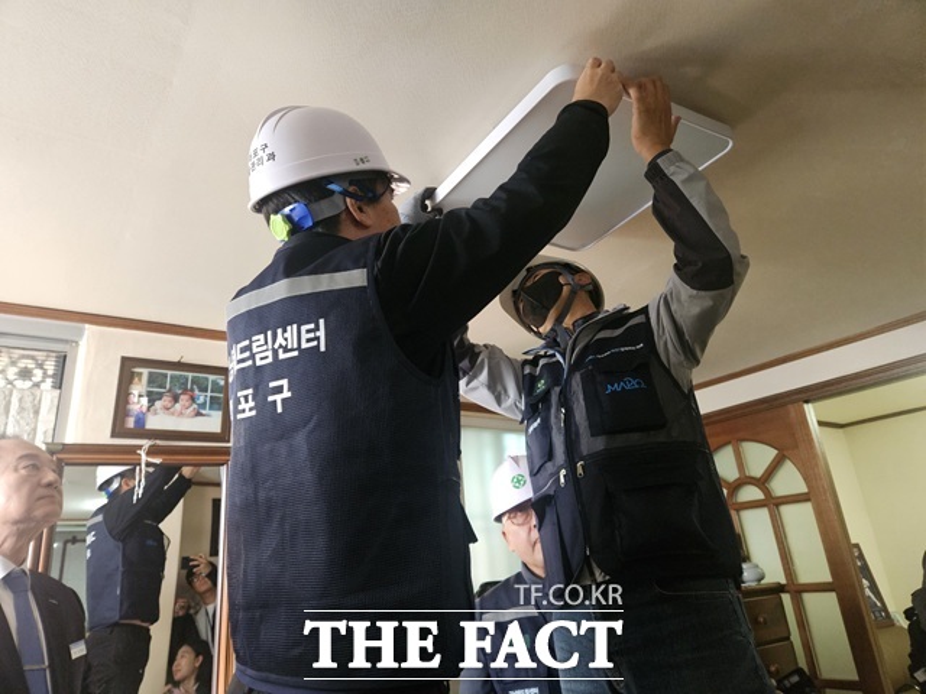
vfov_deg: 58.9
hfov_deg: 73.9
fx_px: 615
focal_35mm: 23
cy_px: 347
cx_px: 463
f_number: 1.8
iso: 800
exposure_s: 1/120
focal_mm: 5.4
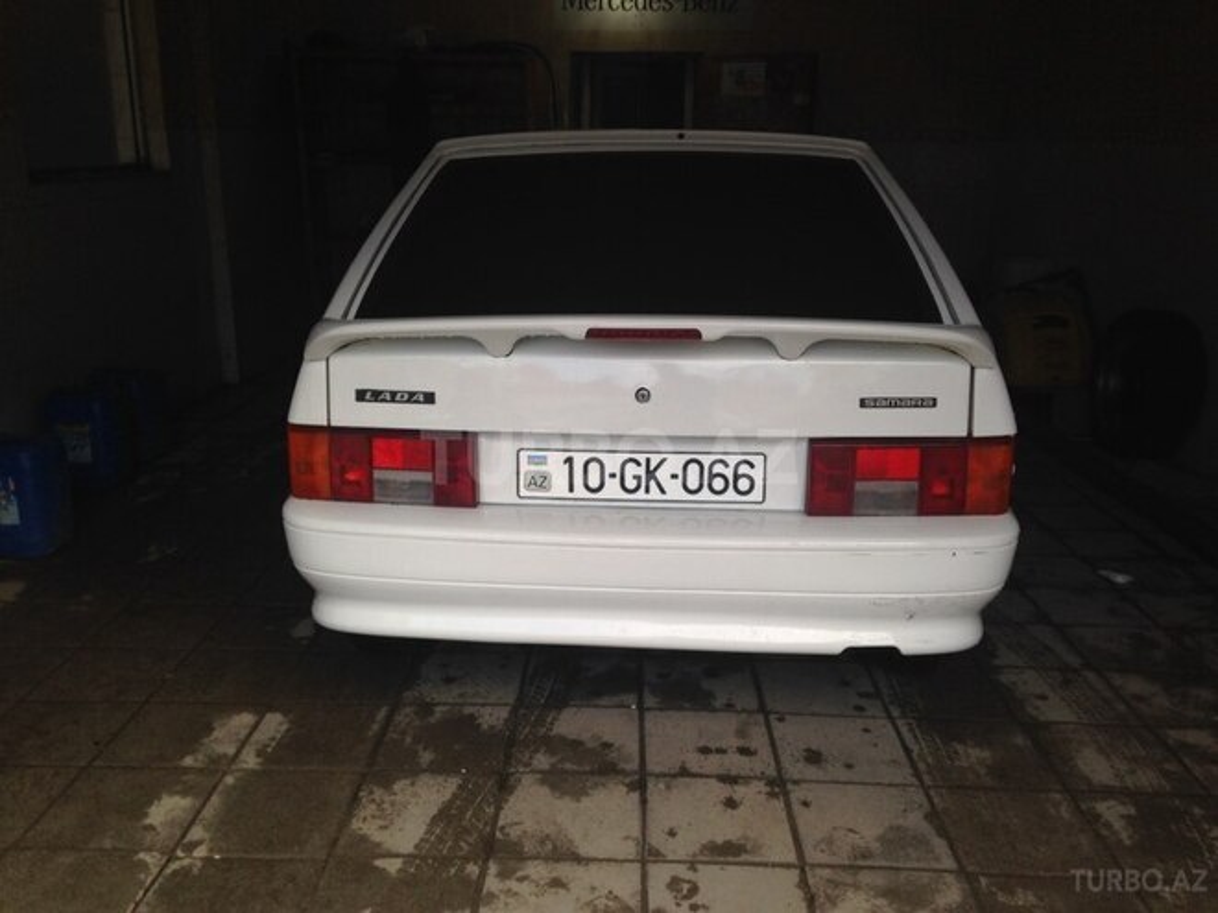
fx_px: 1161
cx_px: 609
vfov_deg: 42.9
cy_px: 456
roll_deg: -0.5
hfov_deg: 55.4
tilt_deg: -16.2
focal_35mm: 33
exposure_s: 1/192
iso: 50
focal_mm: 4.12
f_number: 2.4
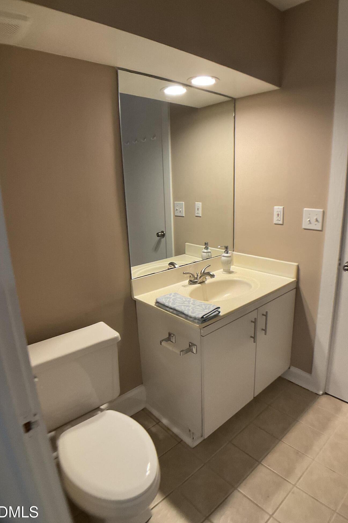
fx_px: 450
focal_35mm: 31
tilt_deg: -14.6
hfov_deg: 42.2
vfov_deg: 60.3
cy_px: 268
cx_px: 197
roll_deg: +0.8
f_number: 1.8
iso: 100
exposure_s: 1/60
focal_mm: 3
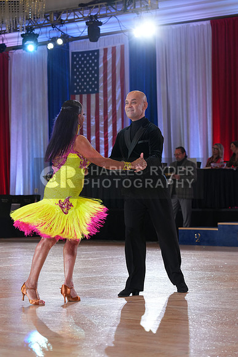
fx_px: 991
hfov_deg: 13.7
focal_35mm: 100
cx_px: 119
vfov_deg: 20.4
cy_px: 178
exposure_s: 1/200
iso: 1600
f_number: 5
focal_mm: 100
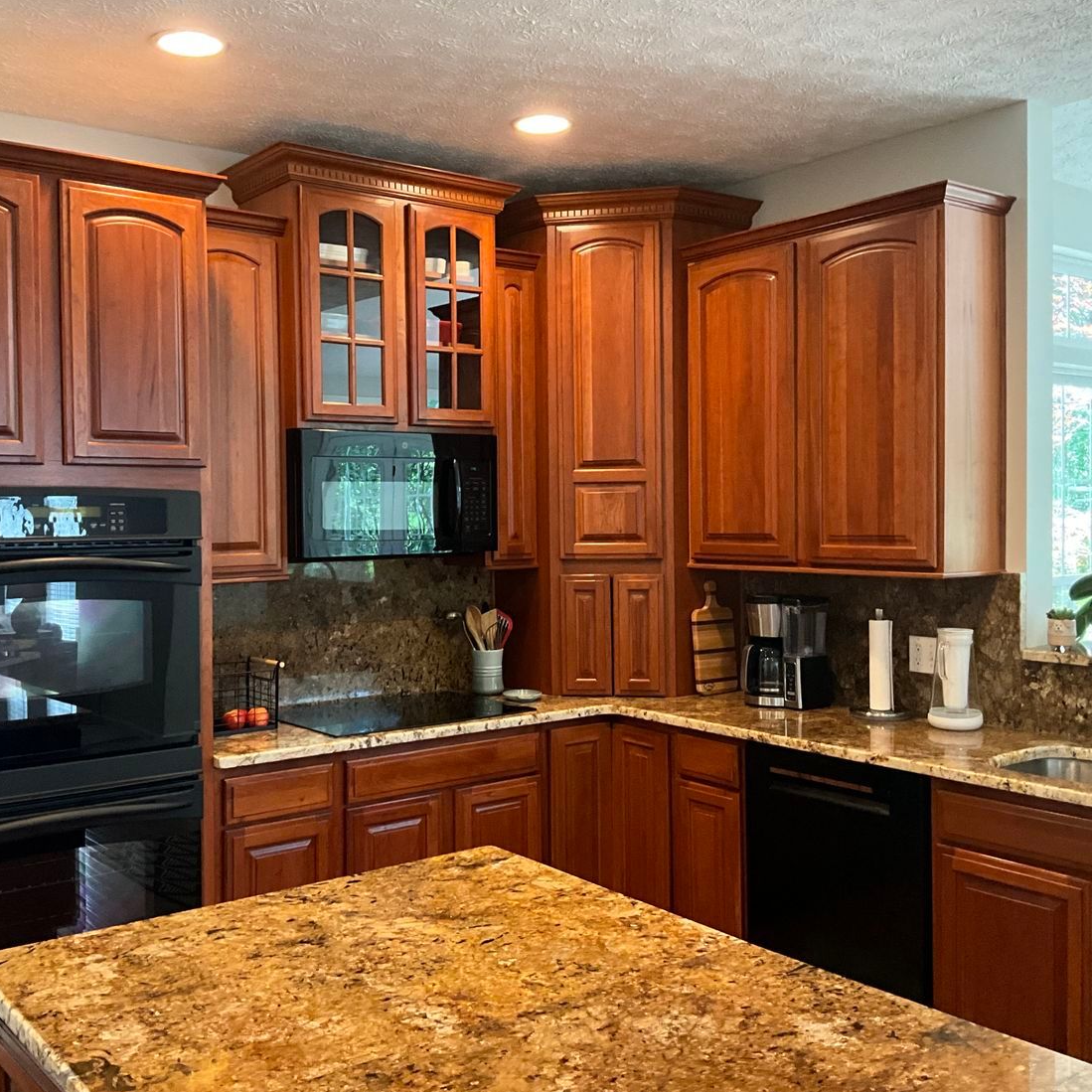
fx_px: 1249
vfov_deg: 47.2
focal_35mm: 35
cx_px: 486
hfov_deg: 47.1
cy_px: 537
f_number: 1.8
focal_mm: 3
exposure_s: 1/60
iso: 250
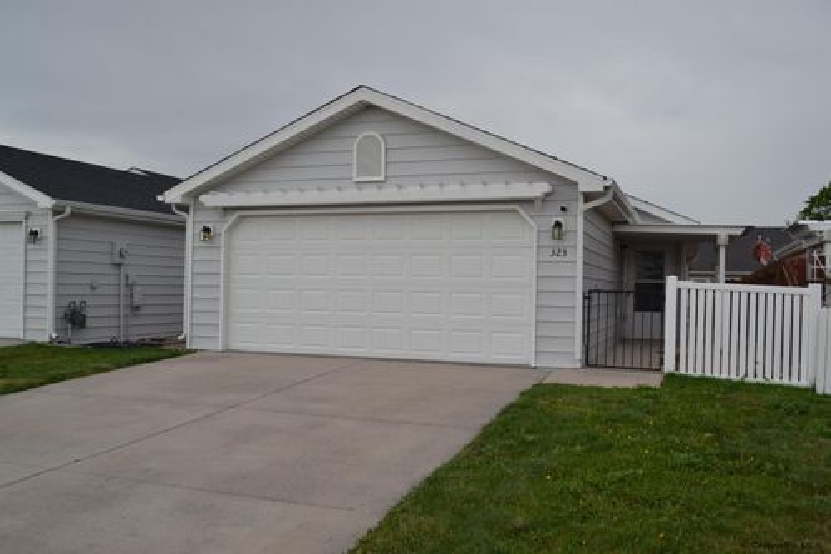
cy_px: 277
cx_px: 416
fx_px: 761
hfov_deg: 57.2
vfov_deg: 39.9
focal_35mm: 33
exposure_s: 1/160
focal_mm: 22
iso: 100
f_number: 6.3
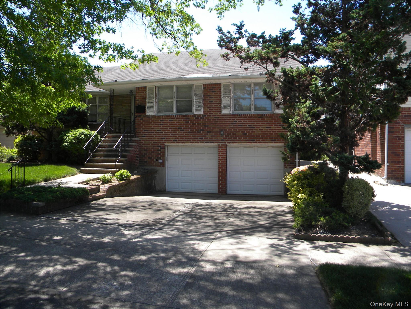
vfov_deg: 49.7
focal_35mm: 28
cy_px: 154
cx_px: 206
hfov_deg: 63.4
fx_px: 332
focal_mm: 5
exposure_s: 1/346
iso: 80
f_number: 3.5
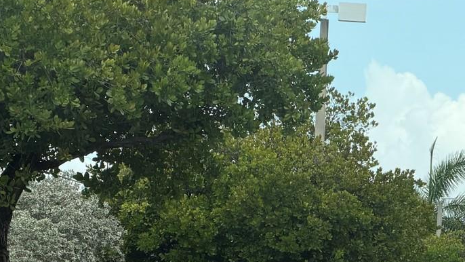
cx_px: 340
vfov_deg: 4.8
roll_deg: -3.3
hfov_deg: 8.5
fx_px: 3132
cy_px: 332
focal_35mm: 254
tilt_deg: +1.1
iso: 40
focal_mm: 16.89
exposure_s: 1/638
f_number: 2.8
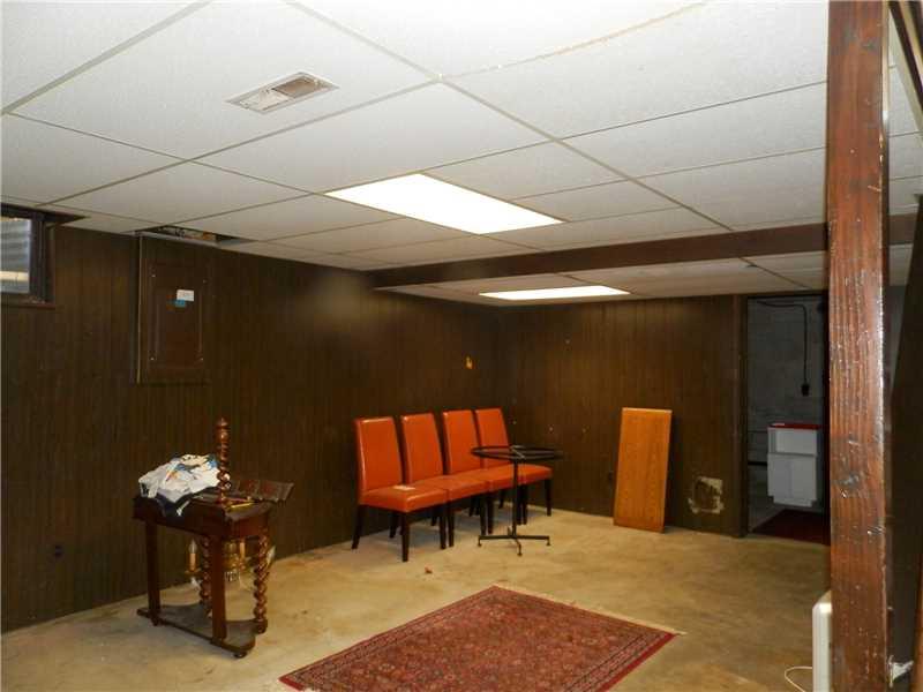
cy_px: 346
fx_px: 667
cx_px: 462
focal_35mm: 25
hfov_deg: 69.4
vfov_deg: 54.9
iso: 200
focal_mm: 4.5
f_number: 3.1
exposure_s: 1/30
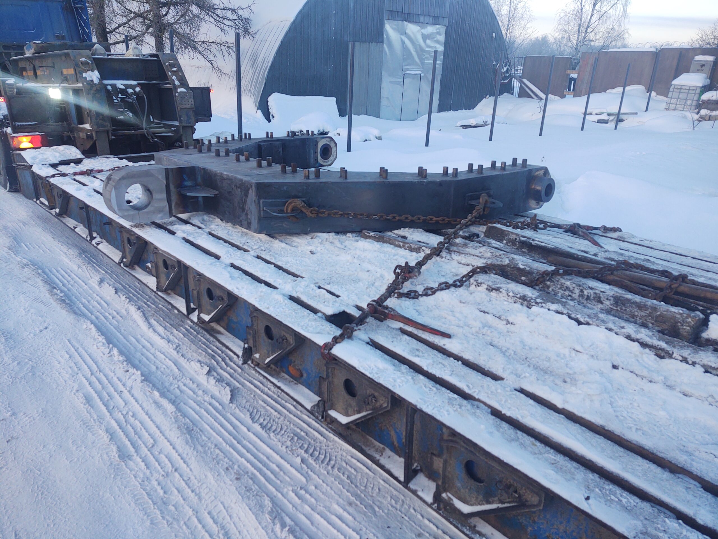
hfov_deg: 65.3
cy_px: 270
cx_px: 359
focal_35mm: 27
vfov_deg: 51.4
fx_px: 560
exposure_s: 1/432
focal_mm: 4.75
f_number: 1.7
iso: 100
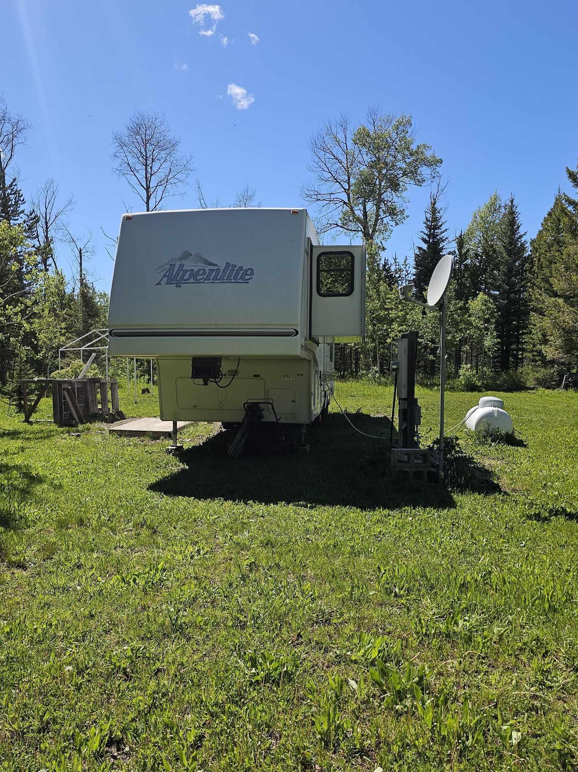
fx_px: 624
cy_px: 407
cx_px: 260
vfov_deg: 63.4
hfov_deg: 49.7
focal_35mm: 28
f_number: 1.7
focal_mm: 6.3
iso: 10
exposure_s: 1/738
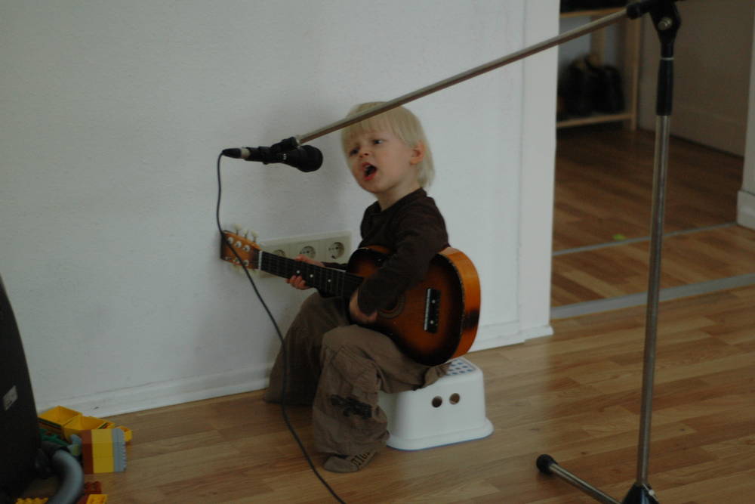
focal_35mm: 75
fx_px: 1573
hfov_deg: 27.0
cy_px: 252
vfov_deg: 18.2
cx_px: 378
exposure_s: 1/50
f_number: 1.8
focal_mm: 50
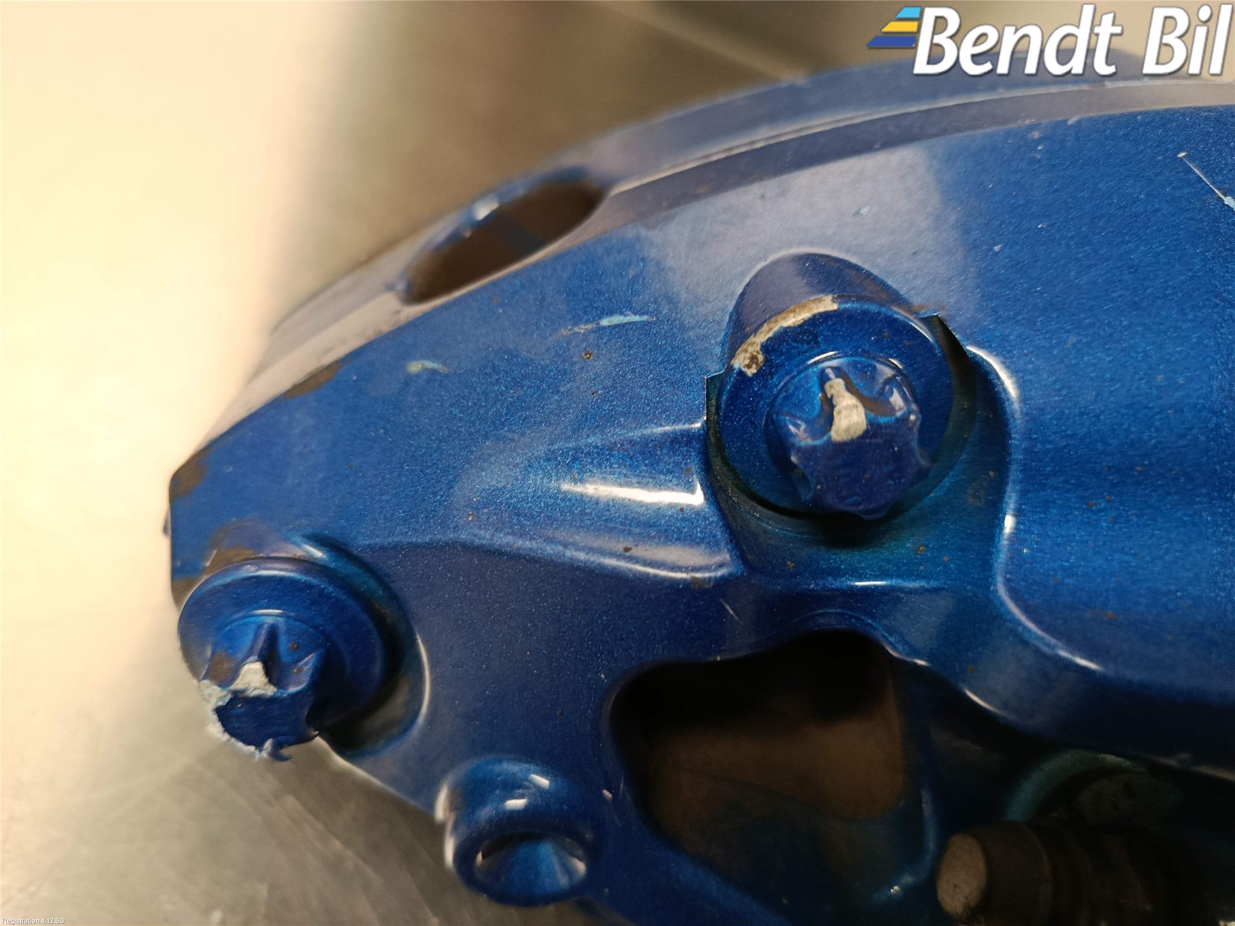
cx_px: 618
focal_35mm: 24
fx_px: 856
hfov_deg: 71.6
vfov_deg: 56.8
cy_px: 463
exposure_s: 1/33.3
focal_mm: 5.24
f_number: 1.7
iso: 1078
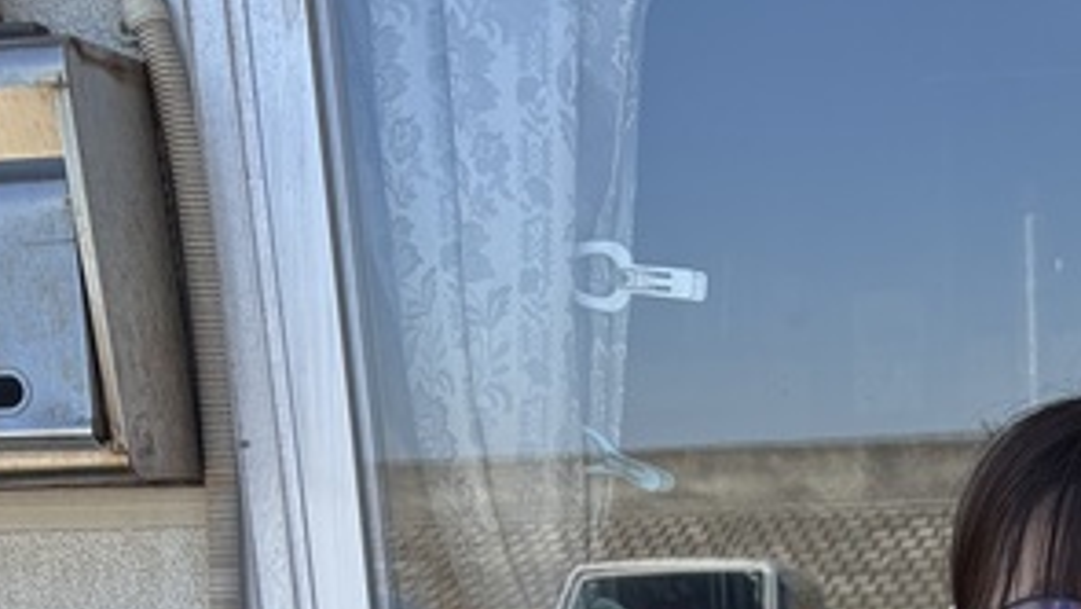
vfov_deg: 12.4
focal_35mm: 82
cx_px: 883
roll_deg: +1.3
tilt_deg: -19.8
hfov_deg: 25.4
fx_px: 2351
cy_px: 1350
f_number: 1.6
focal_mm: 5.96
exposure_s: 1/707
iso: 50
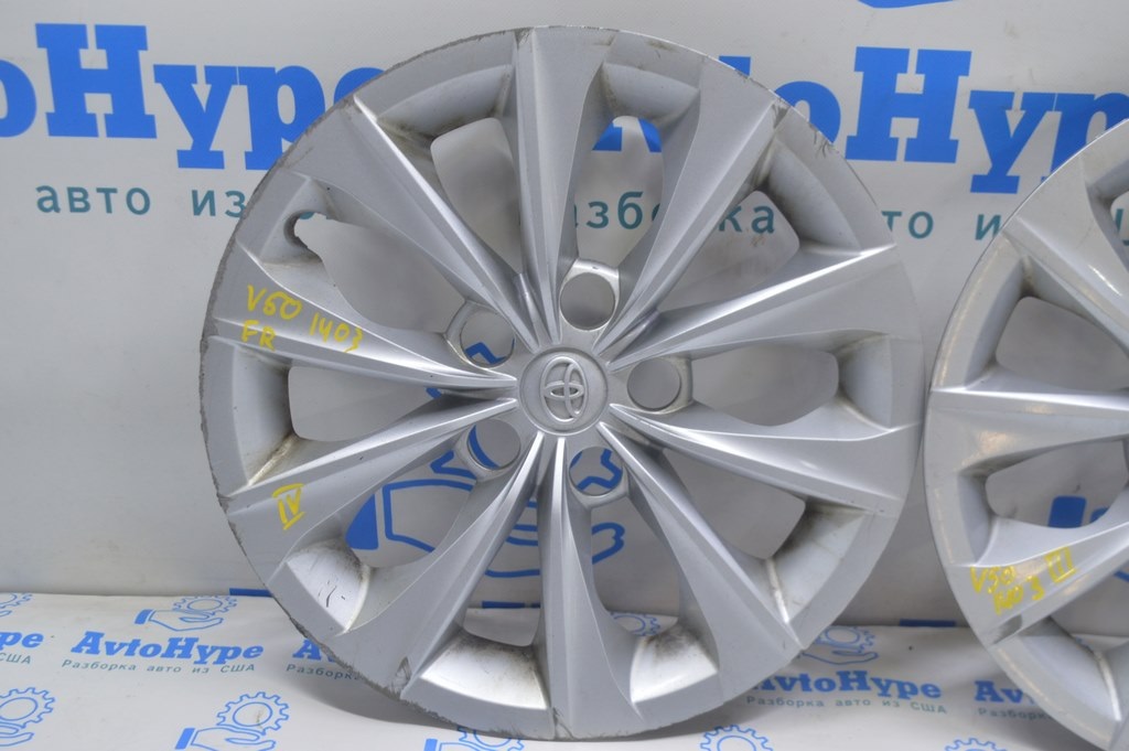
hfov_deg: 46.4
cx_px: 564
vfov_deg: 31.8
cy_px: 376
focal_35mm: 42
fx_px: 1316
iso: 400
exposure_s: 1/20
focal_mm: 28
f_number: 5.6
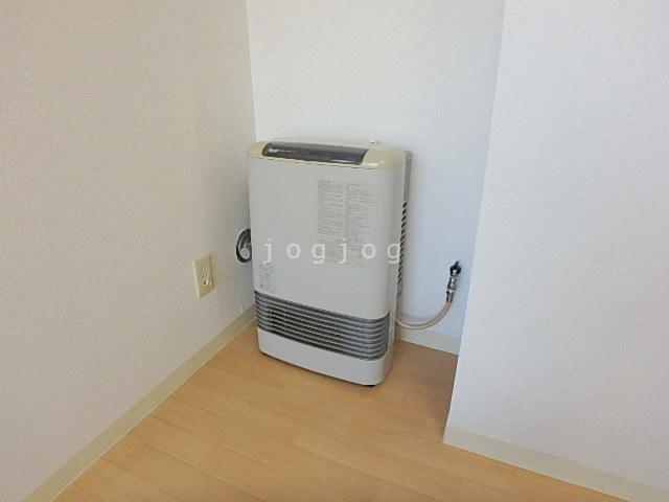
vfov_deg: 63.4
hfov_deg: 79.0
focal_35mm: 21
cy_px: 251
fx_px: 406
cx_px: 334
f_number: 3.5
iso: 125
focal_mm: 3.7
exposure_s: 1/80
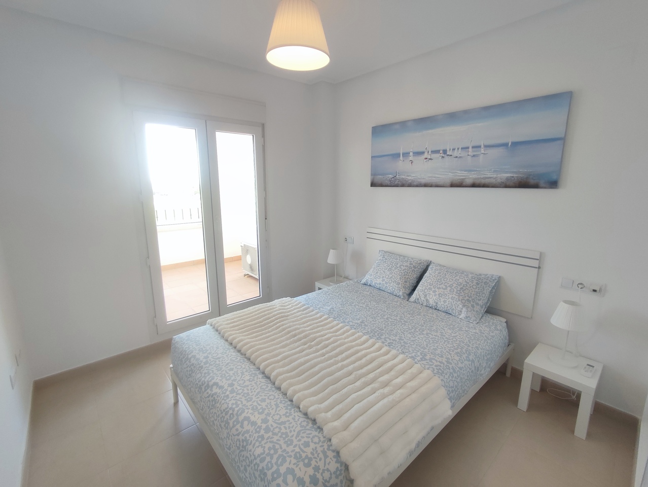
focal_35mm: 16
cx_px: 324
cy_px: 244
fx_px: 300
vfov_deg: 78.2
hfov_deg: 94.5
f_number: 2.2
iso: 64
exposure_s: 1/100
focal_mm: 1.65
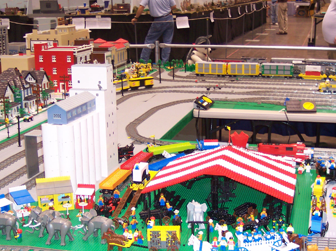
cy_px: 147
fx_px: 572
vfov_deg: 24.8
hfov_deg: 32.7
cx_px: 171
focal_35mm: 59
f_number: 2.8
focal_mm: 8
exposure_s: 1/45
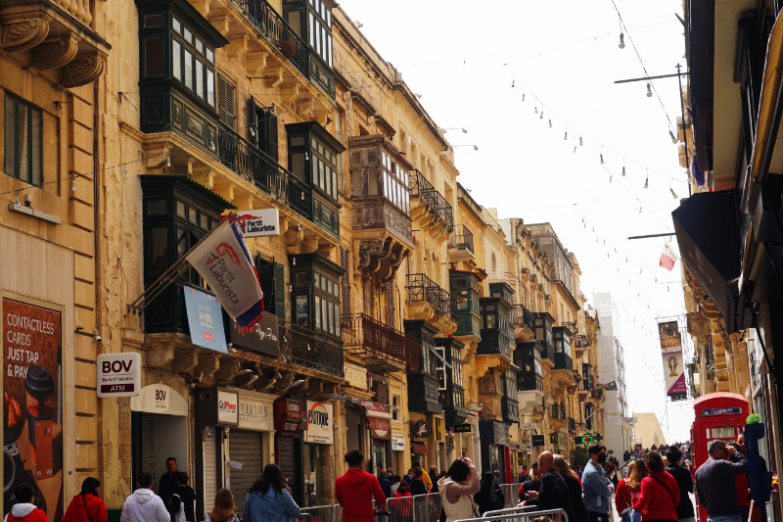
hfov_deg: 32.6
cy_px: 261
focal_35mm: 62
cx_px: 392
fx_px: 1337
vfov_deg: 22.1
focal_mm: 41
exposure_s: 1/100
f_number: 13
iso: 100
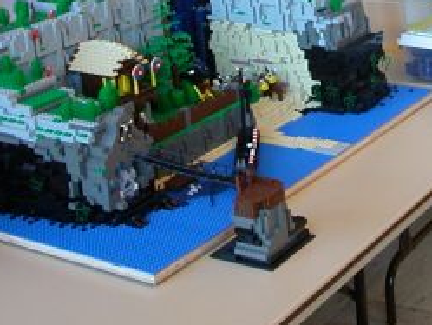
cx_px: 337
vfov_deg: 16.1
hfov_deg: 21.8
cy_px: -30
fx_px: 1111
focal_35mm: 89
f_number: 2.7
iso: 100
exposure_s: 1/31.1
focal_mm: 5.6
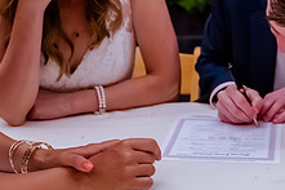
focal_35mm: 84
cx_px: 126
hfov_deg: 24.2
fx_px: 664
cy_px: 94
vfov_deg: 16.2
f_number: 2.8
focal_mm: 32
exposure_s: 1/160
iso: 8000
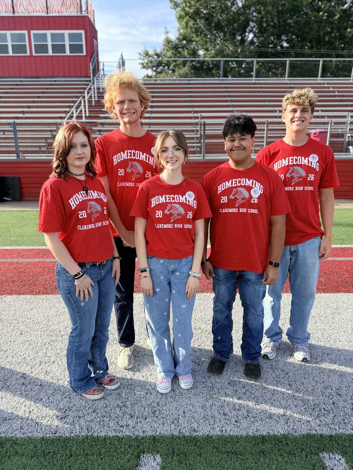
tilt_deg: -14.2
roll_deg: +0.2
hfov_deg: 56.8
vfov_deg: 71.6
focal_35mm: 24
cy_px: 235
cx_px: 176
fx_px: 326
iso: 100
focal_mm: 6.76
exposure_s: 1/1901
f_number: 1.78
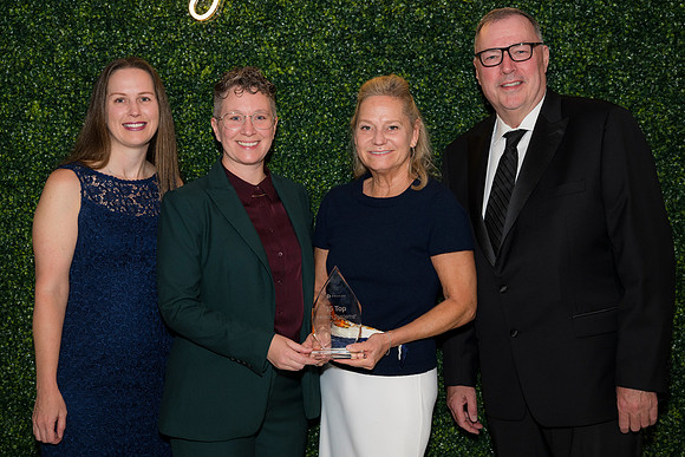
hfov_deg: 35.6
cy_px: 228
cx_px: 342
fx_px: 1066
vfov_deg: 24.2
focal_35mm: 56
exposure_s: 1/160
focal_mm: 56
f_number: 5
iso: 500
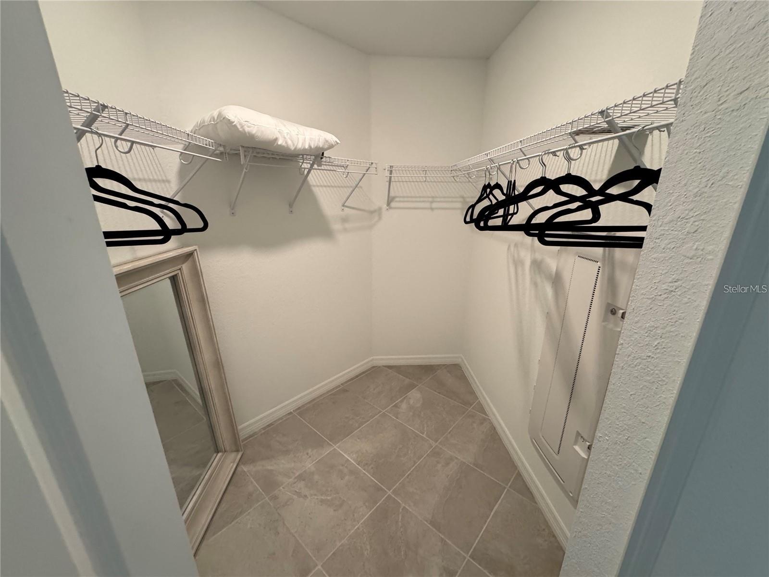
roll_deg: +0.6
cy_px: 288
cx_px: 384
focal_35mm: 14
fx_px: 311
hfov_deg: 102.1
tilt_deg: -16.9
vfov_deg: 85.7
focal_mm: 2.22
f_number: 2.2
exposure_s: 1/120
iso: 320
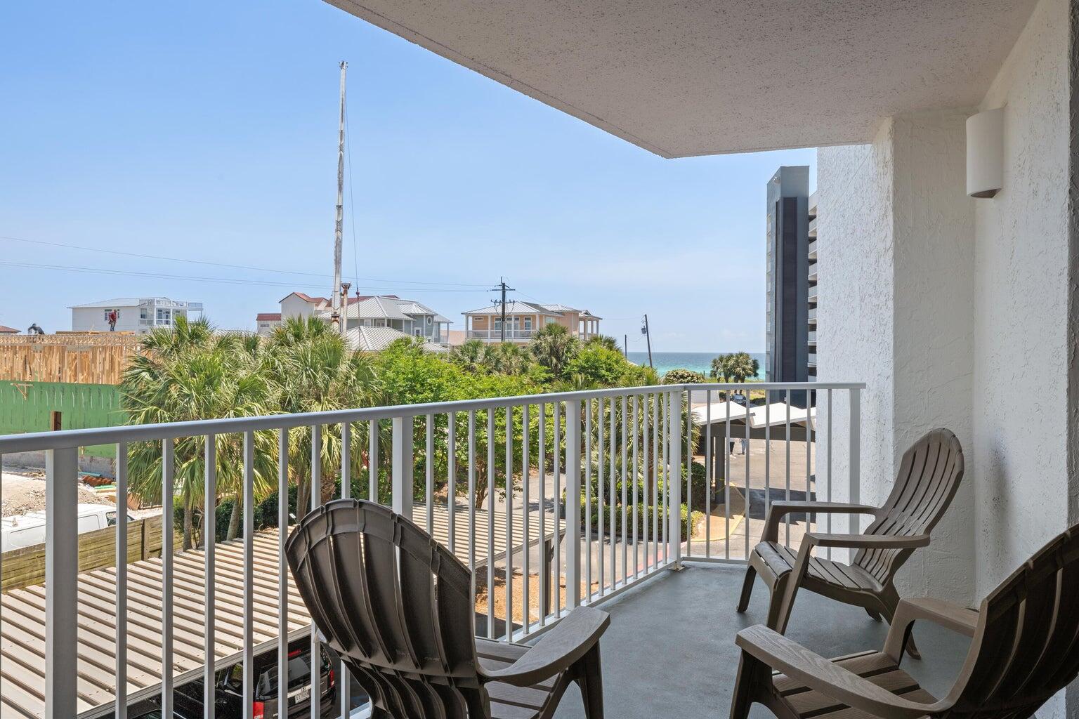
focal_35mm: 23
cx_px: 540
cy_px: 360
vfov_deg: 55.7
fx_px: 680
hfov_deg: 76.8
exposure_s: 1/50
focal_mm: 22.7
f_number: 13
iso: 200
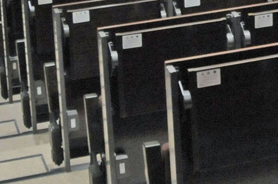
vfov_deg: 8.2
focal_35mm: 155
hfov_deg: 12.4
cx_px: 449
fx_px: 1195
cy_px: -228
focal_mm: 18
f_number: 5.6
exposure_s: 1/80
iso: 1600
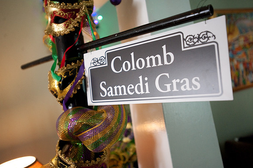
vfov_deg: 37.8
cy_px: 84
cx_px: 126
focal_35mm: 35
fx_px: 246
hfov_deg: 54.5
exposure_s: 1/100
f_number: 2.8
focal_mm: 35
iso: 2500
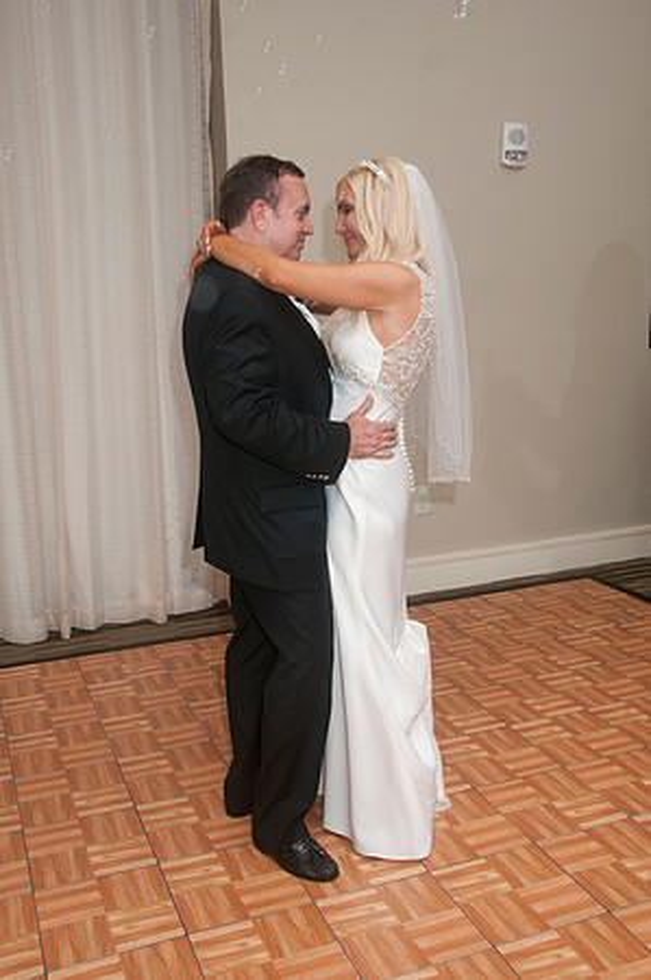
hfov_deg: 36.8
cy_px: 490
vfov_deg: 53.2
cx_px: 326
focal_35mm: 36
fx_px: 979
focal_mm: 24
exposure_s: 1/60
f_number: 5.6
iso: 400
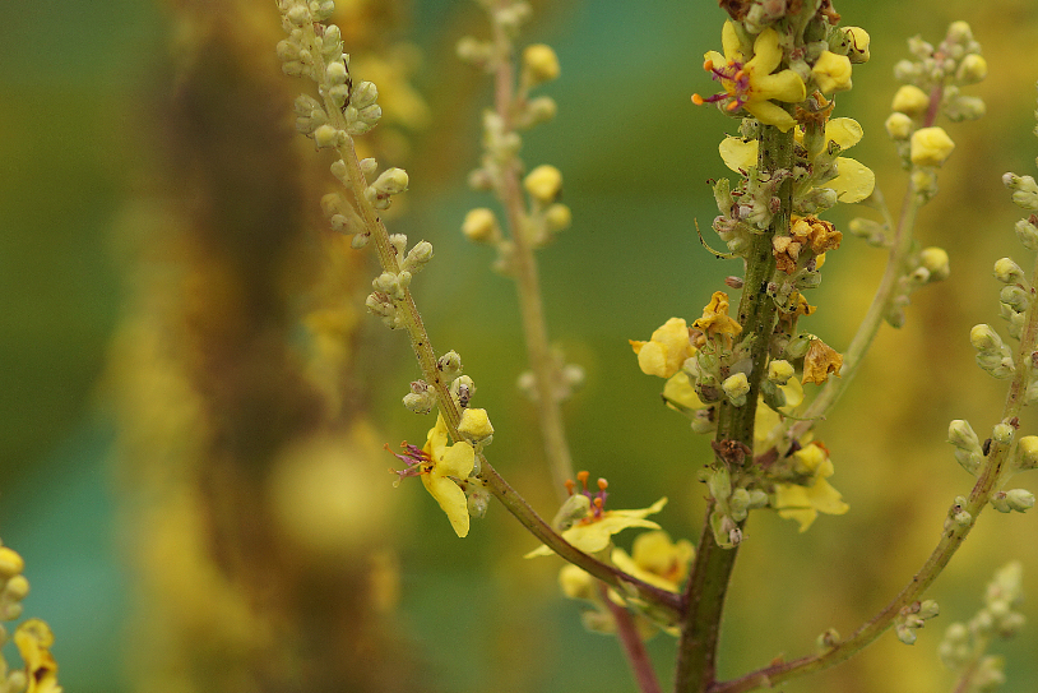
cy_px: 277
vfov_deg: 6.2
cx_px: 653
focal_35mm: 221
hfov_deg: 9.3
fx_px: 6373
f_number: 4
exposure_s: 1/320
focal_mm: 100
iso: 100
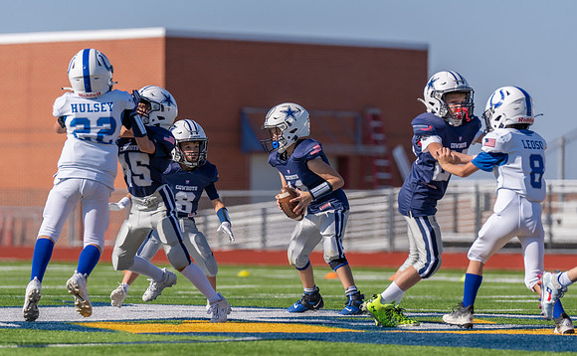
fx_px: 4305
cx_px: 263
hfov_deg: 7.7
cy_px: 201
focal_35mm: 275
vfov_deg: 4.7
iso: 100
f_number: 3.5
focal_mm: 200
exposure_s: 1/2500
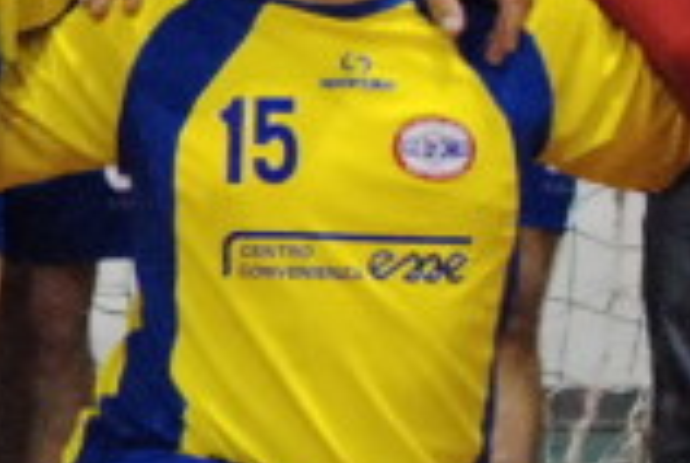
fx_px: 4109
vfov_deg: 6.4
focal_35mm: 214
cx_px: -520
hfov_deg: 9.2
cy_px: 28
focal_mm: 22
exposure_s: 1/80
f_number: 4.5
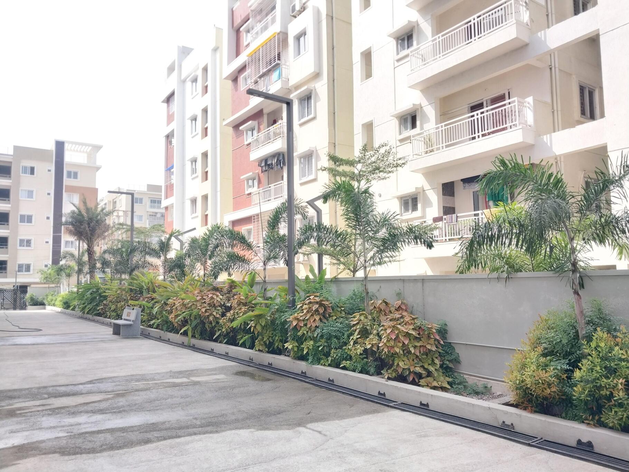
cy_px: 236
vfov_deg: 53.1
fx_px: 472
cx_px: 314
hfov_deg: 67.3
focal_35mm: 26
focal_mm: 4
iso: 20
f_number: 1.8
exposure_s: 1/100
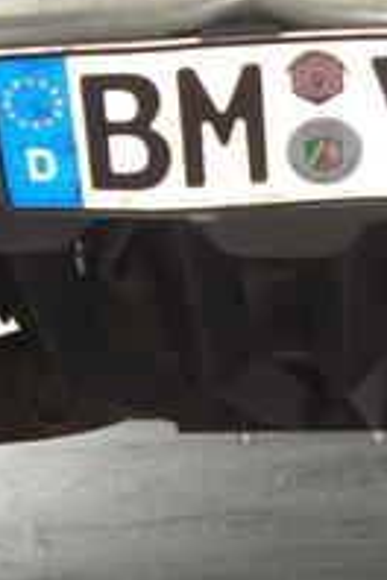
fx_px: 2257
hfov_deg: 9.7
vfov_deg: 14.6
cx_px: 431
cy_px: 347
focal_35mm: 140
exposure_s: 1/320
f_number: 2.7
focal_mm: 6.2
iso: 64
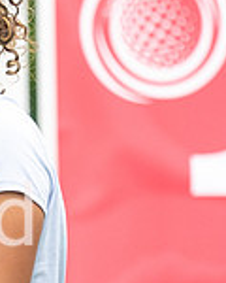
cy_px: 157
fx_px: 17733
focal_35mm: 2121
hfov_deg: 0.7
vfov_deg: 0.9
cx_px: -370
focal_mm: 300
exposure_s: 1/1250
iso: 400
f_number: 5
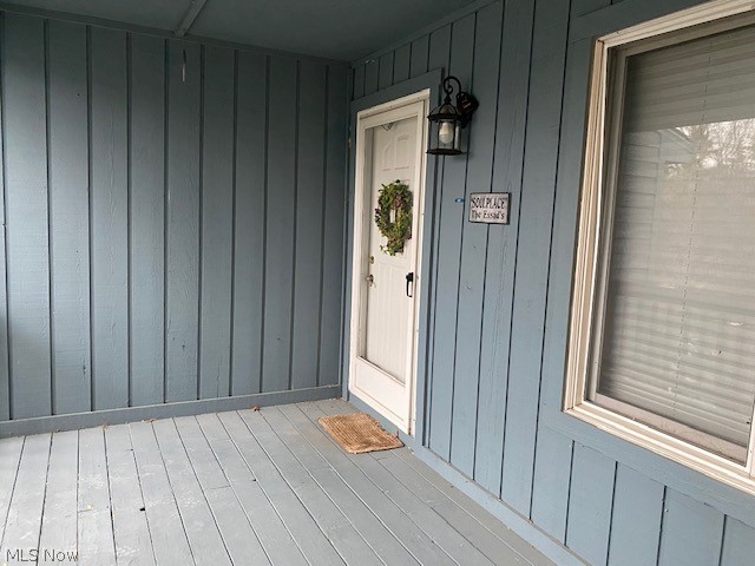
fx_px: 567
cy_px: 283
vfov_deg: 53.1
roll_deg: -2.6
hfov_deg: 67.3
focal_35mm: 26
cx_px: 378
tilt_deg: -7.0
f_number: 1.8
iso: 500
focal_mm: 4.25
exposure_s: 1/60
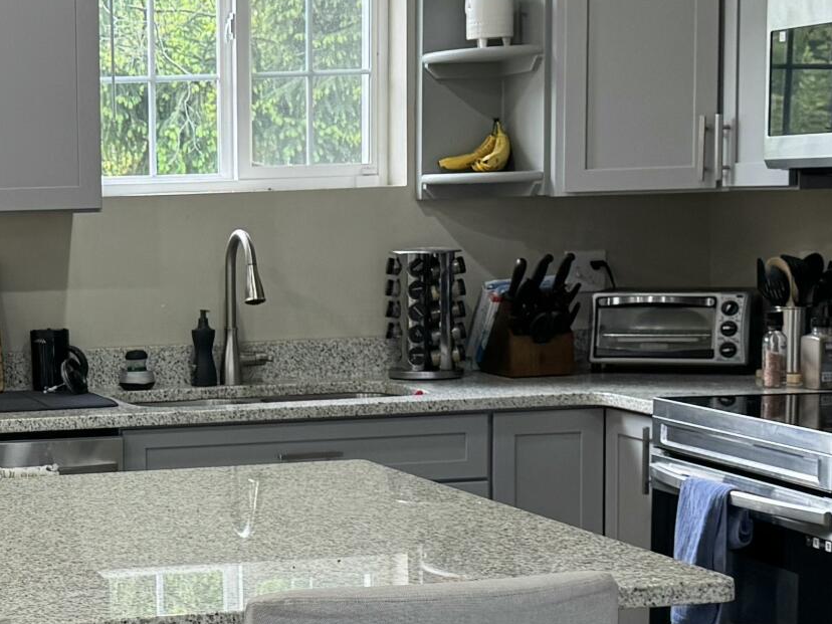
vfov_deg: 16.9
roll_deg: +0.7
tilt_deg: -6.8
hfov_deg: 21.6
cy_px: 415
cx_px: -21
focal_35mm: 87
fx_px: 2091
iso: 200
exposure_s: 1/114
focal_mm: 6.76
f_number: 1.78
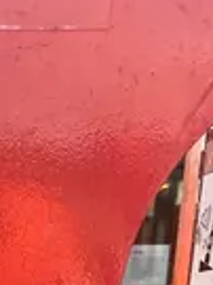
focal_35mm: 141
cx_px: -226
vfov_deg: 10.9
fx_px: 1159
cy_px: 765
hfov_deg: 9.7
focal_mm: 4.25
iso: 40
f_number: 1.8
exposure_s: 1/121
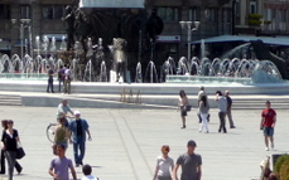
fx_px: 2102
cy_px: -54
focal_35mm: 267
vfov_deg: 4.9
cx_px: -85
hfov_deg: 7.8
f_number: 4.6
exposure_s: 1/640
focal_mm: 12.2
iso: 100
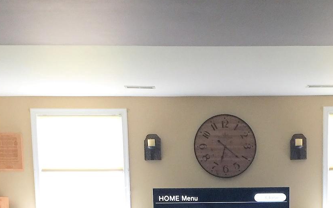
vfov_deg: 15.9
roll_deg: -0.3
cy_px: 305
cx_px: 252
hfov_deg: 26.8
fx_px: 690
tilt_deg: -9.2
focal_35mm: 76
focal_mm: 4.15
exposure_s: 1/17
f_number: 2.2
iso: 100
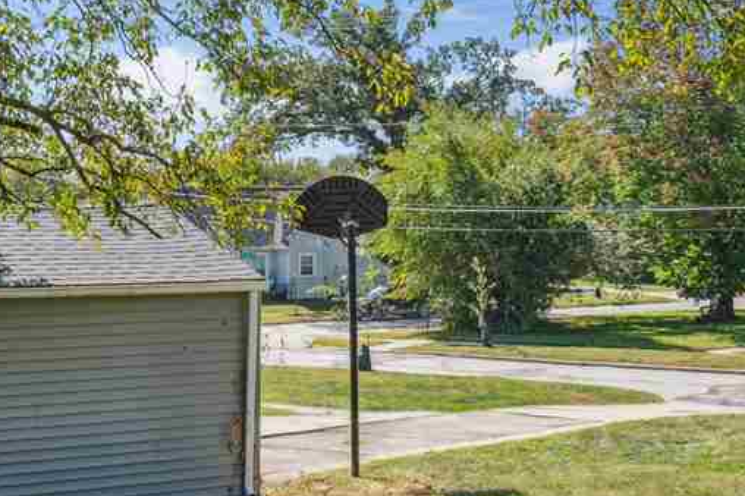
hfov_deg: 31.3
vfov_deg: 21.5
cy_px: 244
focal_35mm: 63
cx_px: 172
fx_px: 1303
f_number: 8
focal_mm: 25
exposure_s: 1/1000
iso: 400
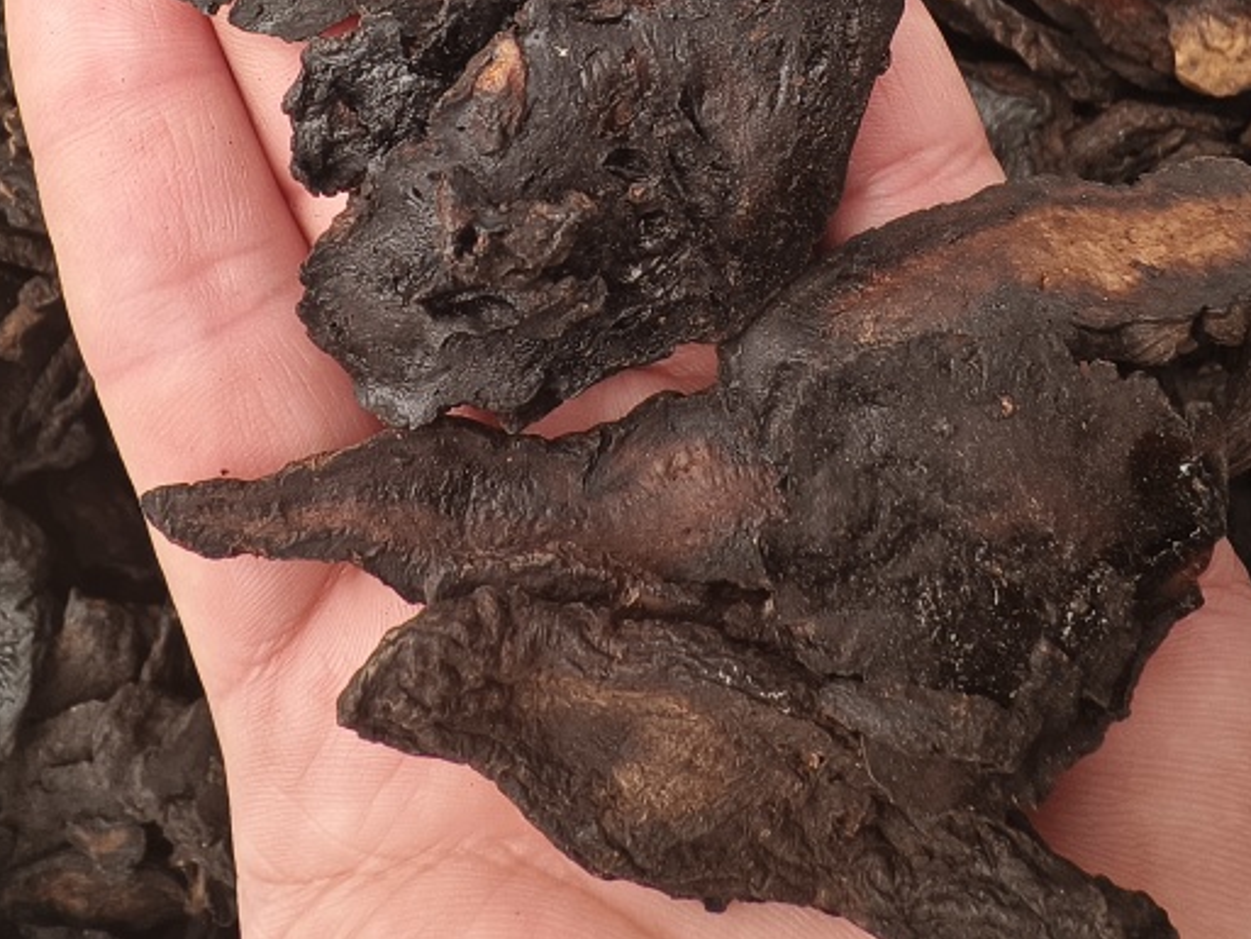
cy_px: 217
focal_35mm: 39
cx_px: 573
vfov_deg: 35.9
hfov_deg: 47.8
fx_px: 1410
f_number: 2
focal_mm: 2.32
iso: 509
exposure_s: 1/50
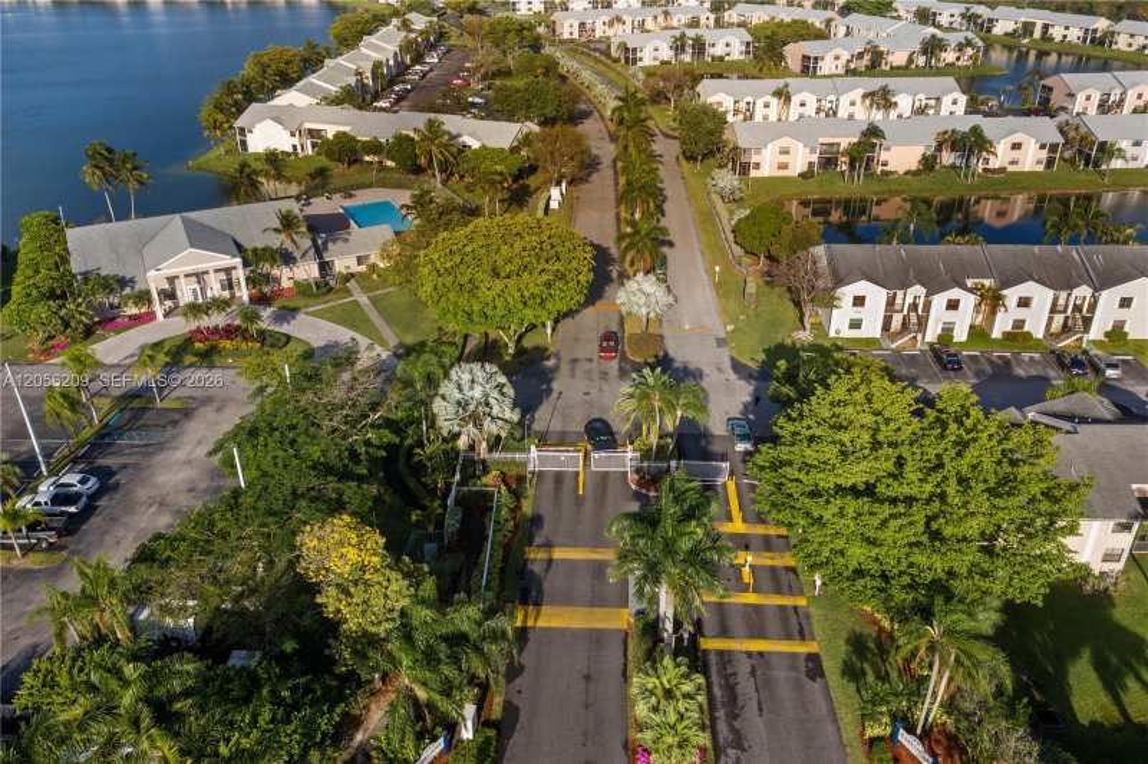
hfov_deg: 65.5
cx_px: 574
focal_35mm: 28
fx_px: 892
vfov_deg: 46.3
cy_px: 382
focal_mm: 10.26
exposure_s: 1/320
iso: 100
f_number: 5.6
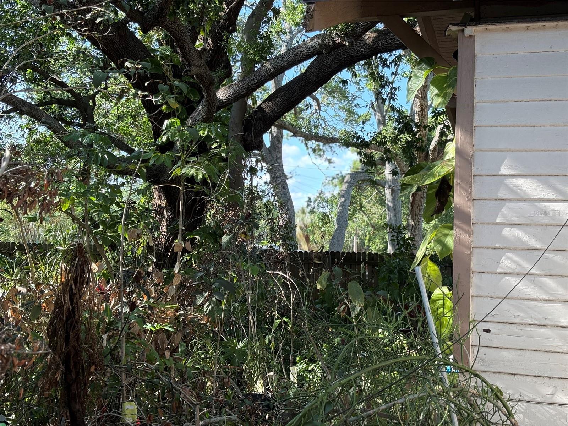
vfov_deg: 28.0
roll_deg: -2.0
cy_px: 213
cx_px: 284
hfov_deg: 36.8
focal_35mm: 52
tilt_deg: +4.4
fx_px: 853
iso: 32
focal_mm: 5.96
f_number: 1.6
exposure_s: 1/221
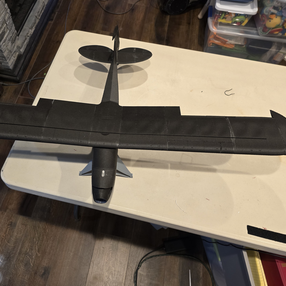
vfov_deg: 57.3
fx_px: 262
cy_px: 142
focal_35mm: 28
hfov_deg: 56.8
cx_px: 111
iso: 500
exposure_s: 1/120
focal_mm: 6.3
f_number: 1.7
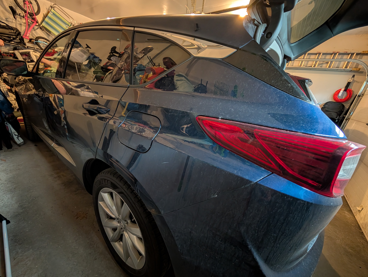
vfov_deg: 94.6
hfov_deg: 110.5
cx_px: 184
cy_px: 138
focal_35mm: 12
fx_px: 128
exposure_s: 1/24
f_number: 1.7
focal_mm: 2.02
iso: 715
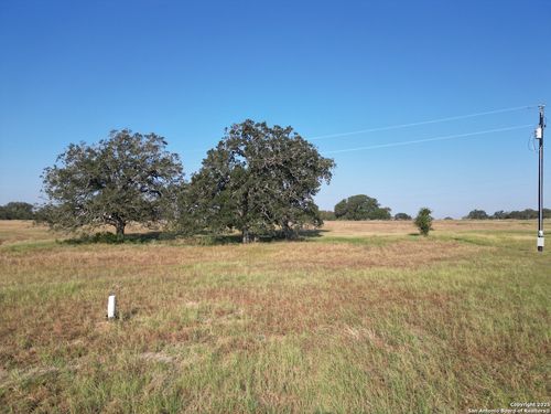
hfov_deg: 71.6
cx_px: 276
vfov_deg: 56.8
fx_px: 382
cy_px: 207
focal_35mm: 24
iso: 100
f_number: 1.7
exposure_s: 1/2500
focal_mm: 6.72
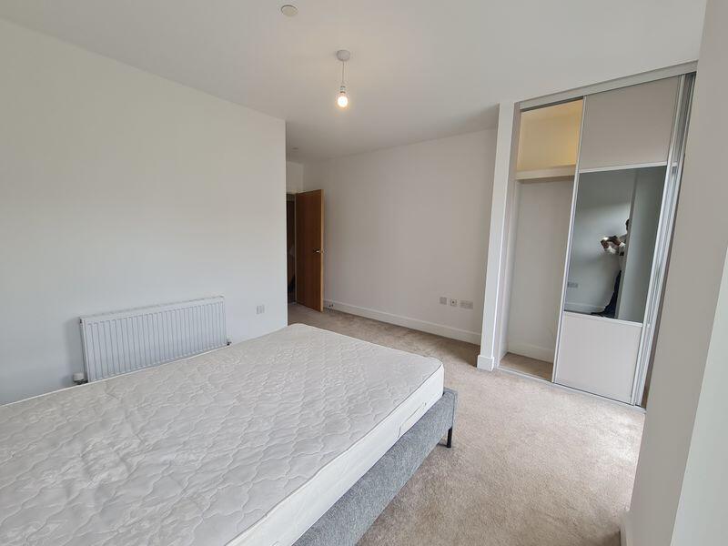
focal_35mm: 13
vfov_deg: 89.9
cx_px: 364
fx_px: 273
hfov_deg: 106.2
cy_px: 273
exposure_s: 1/103
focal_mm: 2.2
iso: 64
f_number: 2.2
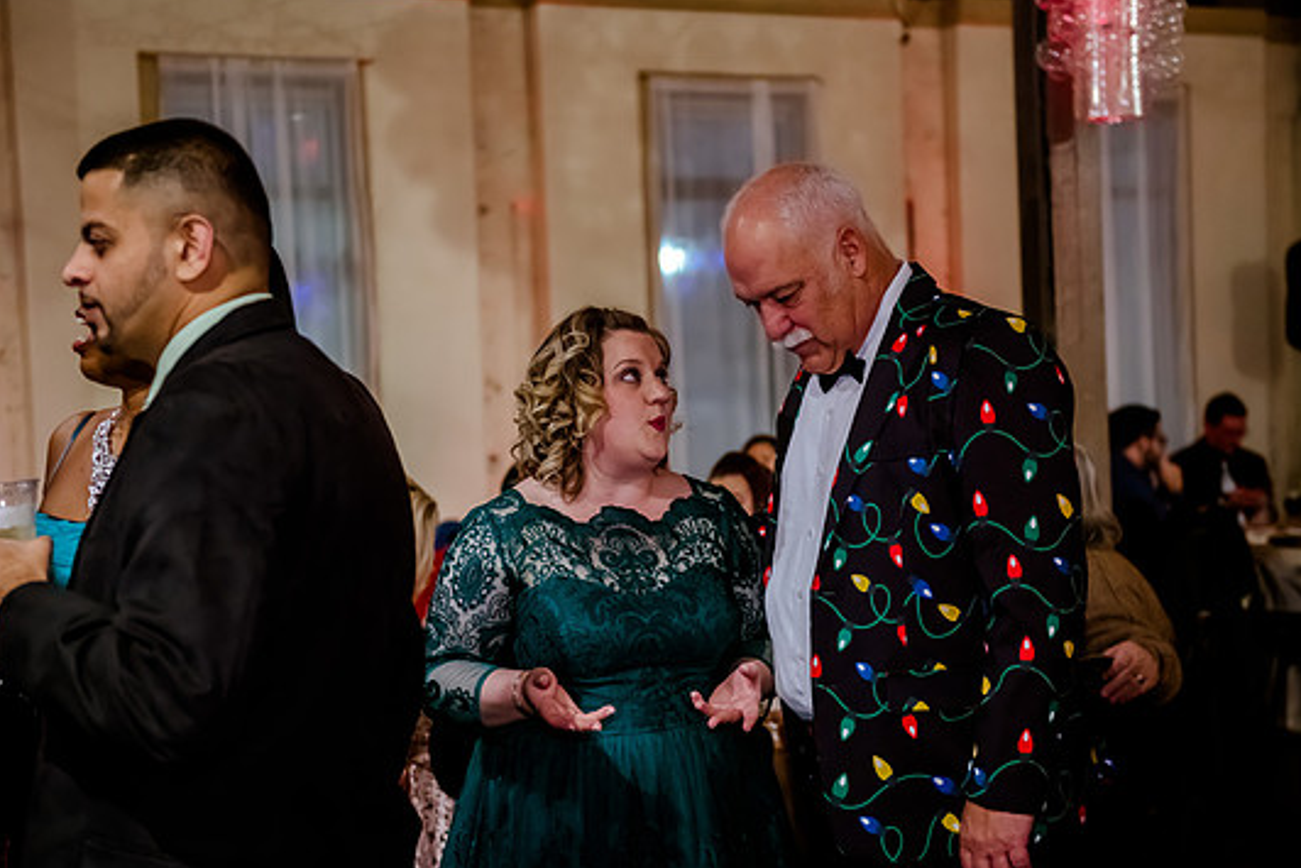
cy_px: 466
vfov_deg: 22.3
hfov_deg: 32.9
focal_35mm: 61
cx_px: 624
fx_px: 2205
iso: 4000
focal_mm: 56
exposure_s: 1/160
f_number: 2.8
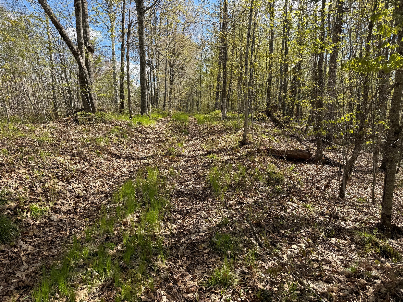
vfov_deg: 56.8
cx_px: 202
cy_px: 151
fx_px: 279
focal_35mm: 24
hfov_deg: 71.6
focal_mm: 6.76
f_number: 1.78
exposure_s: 1/1522
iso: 80
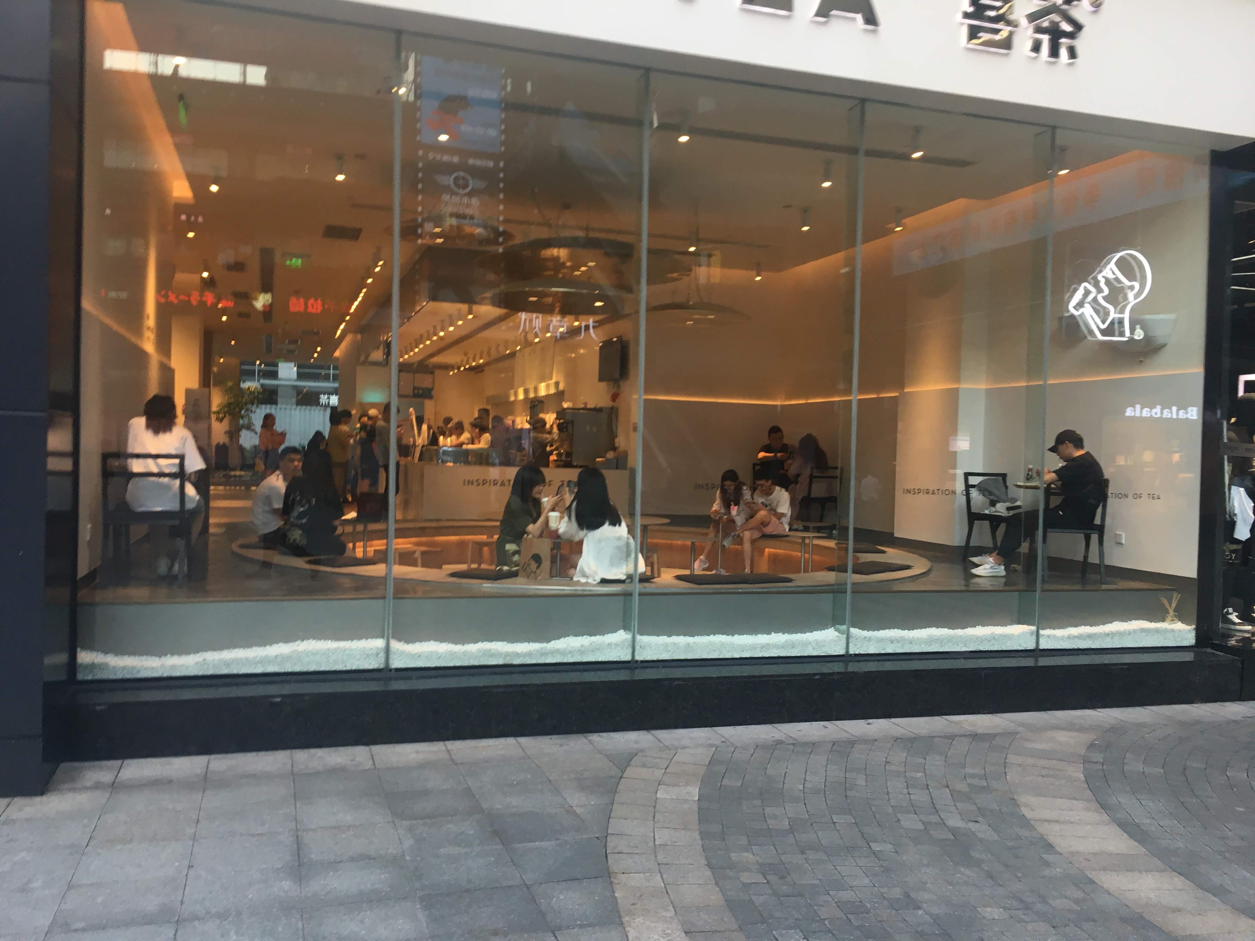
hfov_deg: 61.7
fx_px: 1051
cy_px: 470
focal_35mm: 29
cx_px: 628
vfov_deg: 48.2
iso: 25
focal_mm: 4.15
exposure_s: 1/33
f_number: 2.2
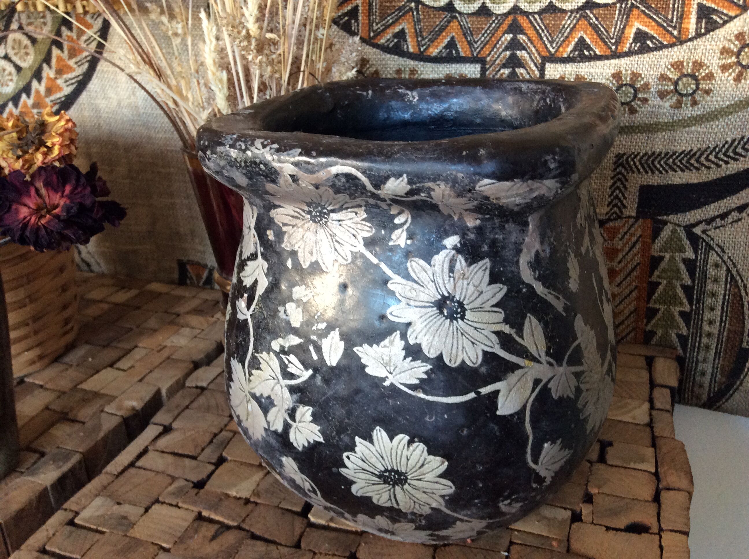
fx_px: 691
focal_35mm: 32
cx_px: 374
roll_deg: +2.8
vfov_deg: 44.1
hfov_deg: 56.9
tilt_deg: -23.2
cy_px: 280
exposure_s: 1/25
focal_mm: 3.3
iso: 100
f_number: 2.4
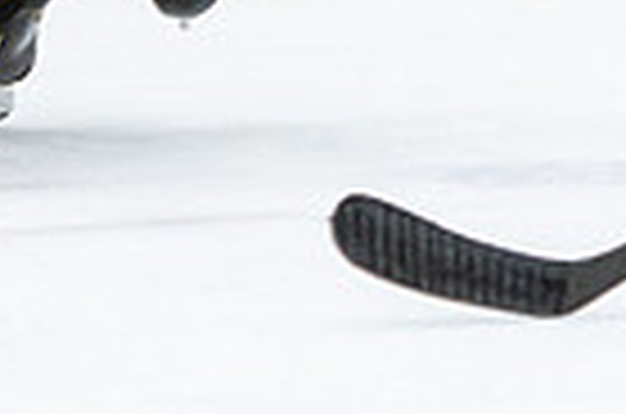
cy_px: -563
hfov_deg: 2.0
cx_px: 62
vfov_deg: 1.3
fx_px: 17939
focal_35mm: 1034
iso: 1800
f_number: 2.8
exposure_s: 1/640
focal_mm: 112
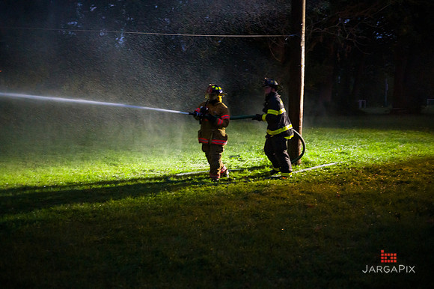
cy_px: 144
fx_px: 578
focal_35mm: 48
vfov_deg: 28.0
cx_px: 217
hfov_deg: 41.1
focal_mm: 48
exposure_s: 1/200
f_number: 3.2
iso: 6400
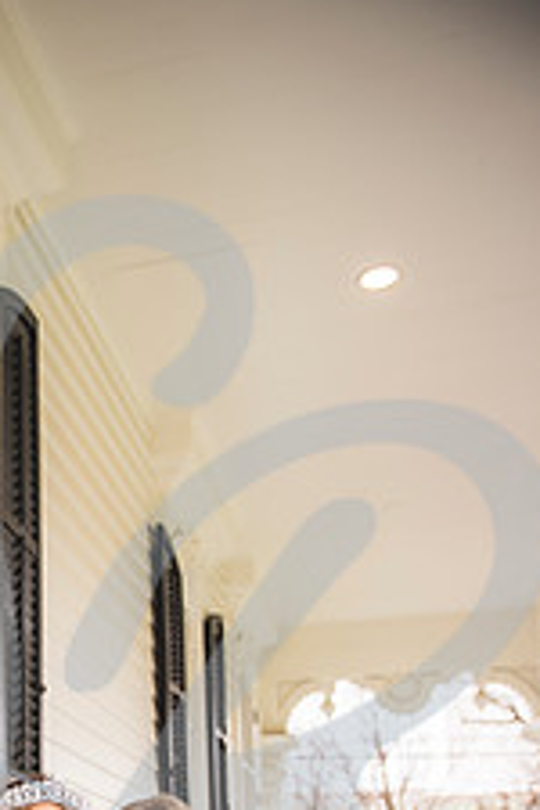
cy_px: 803
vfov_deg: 37.0
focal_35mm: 48
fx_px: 1080
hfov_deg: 27.0
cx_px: 40
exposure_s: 1/200
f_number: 2.8
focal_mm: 24
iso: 100
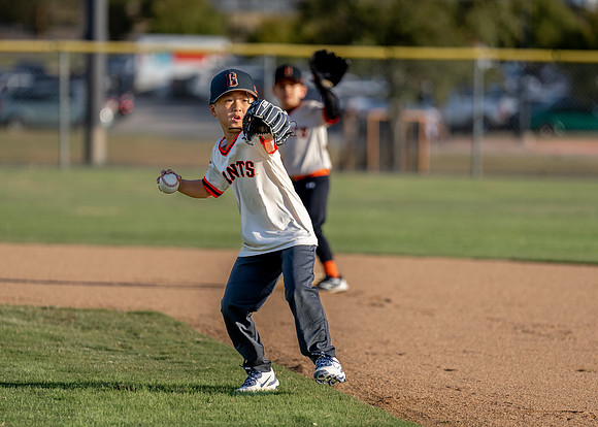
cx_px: 265
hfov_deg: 7.6
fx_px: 4480
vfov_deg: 5.5
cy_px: 200
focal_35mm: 264
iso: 100
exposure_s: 1/2000
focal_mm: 180
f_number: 2.8
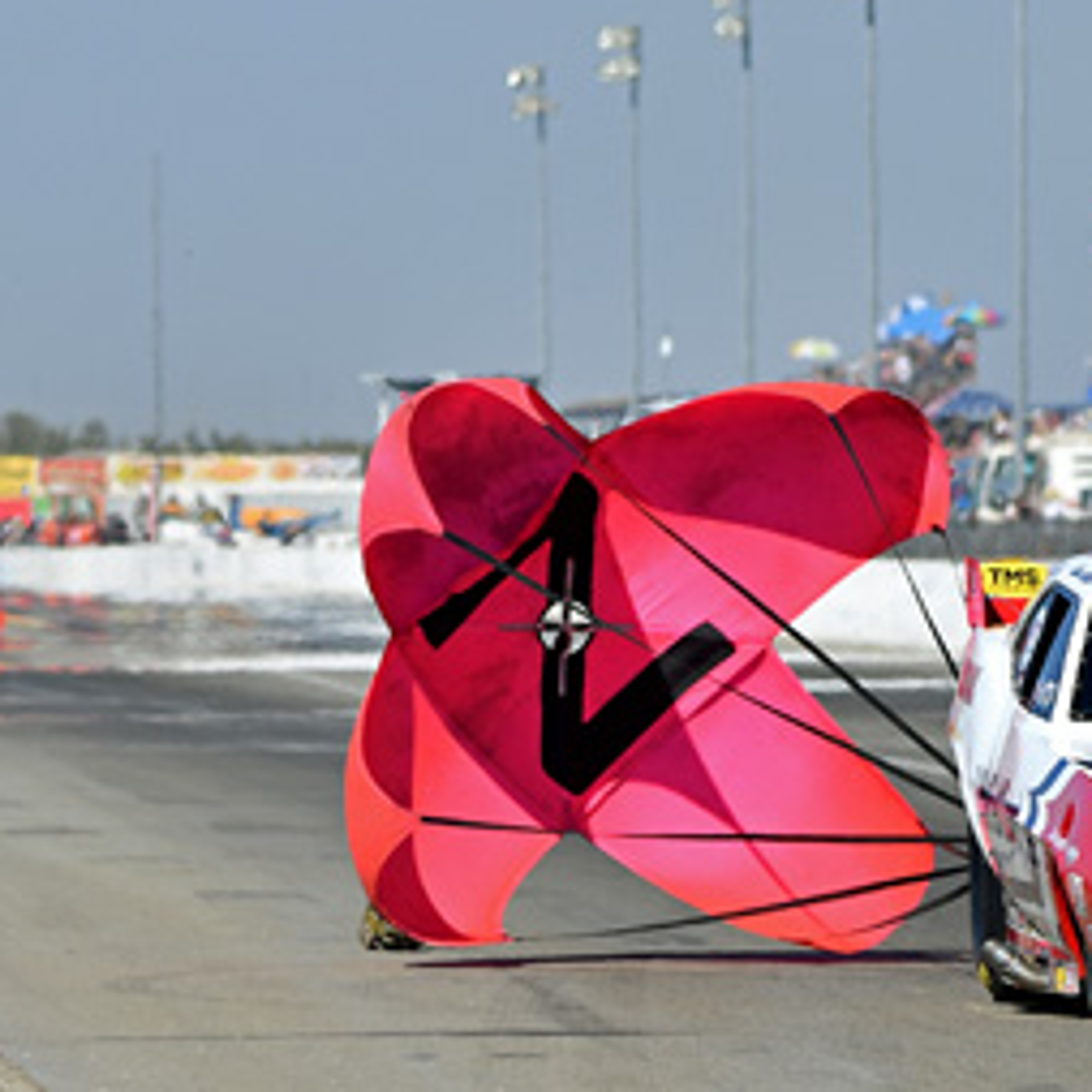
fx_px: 17952
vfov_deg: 3.5
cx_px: 1028
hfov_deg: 3.5
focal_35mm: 503
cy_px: 675
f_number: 5.6
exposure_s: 1/1250
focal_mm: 200
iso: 160
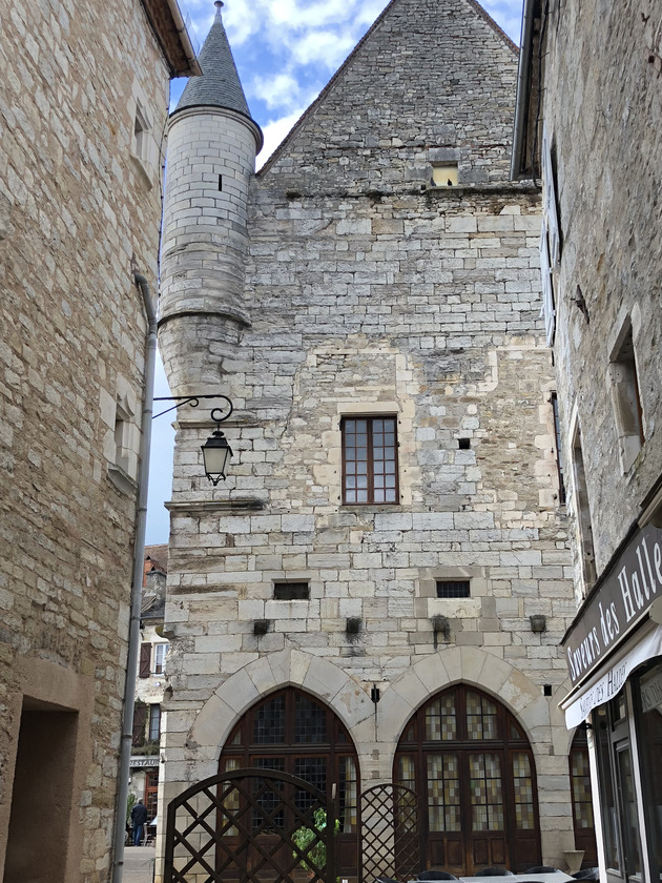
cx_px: 379
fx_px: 1020
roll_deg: +1.4
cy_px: 467
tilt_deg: +19.7
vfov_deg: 46.8
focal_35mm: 40
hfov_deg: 35.9
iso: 20
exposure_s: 1/201
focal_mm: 4
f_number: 1.8
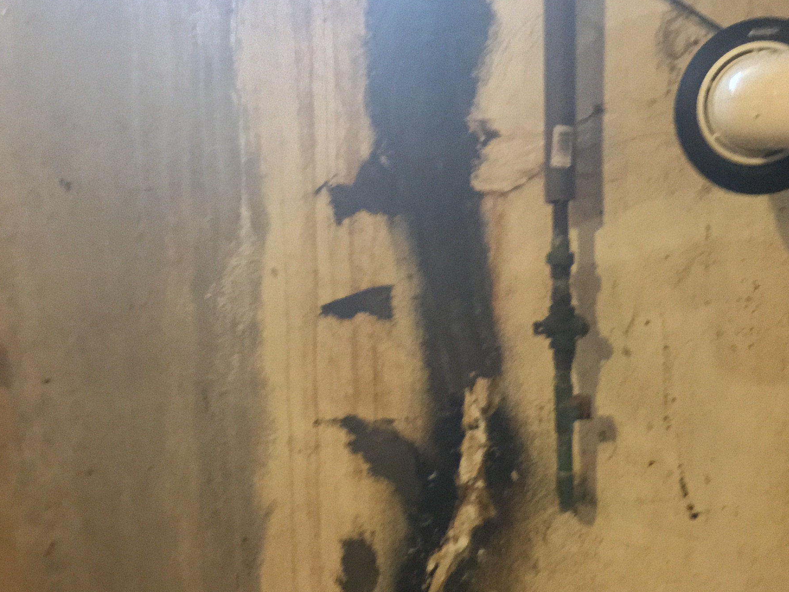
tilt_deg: -11.8
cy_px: 453
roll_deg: +1.3
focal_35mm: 57
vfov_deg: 25.3
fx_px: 1299
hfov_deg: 33.7
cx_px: 439
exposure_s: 1/15
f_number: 2.4
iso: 250
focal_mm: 3.3
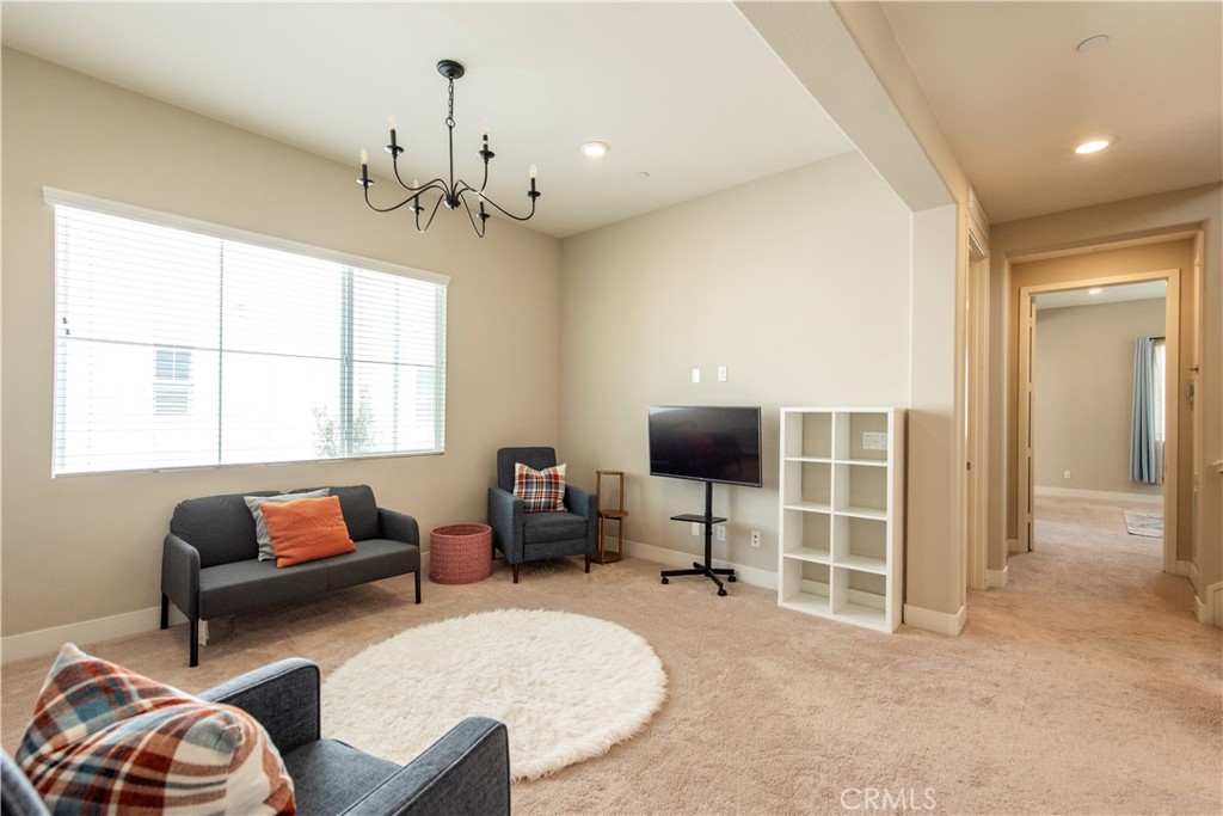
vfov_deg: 73.8
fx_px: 544
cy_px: 408
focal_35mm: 16
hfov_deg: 96.7
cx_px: 612
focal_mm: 16
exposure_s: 1/125
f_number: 5.6
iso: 500
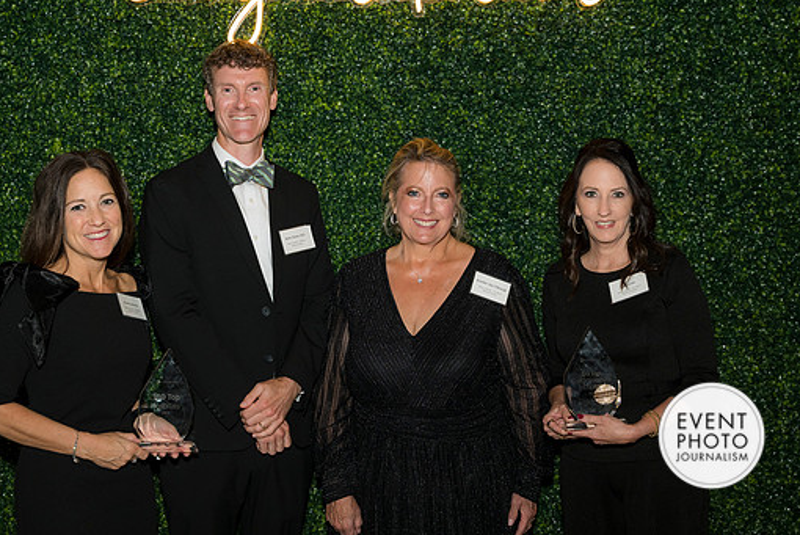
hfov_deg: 39.5
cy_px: 236
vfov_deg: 27.0
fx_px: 1112
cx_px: 362
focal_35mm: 50
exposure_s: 1/160
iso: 800
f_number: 5
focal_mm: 44
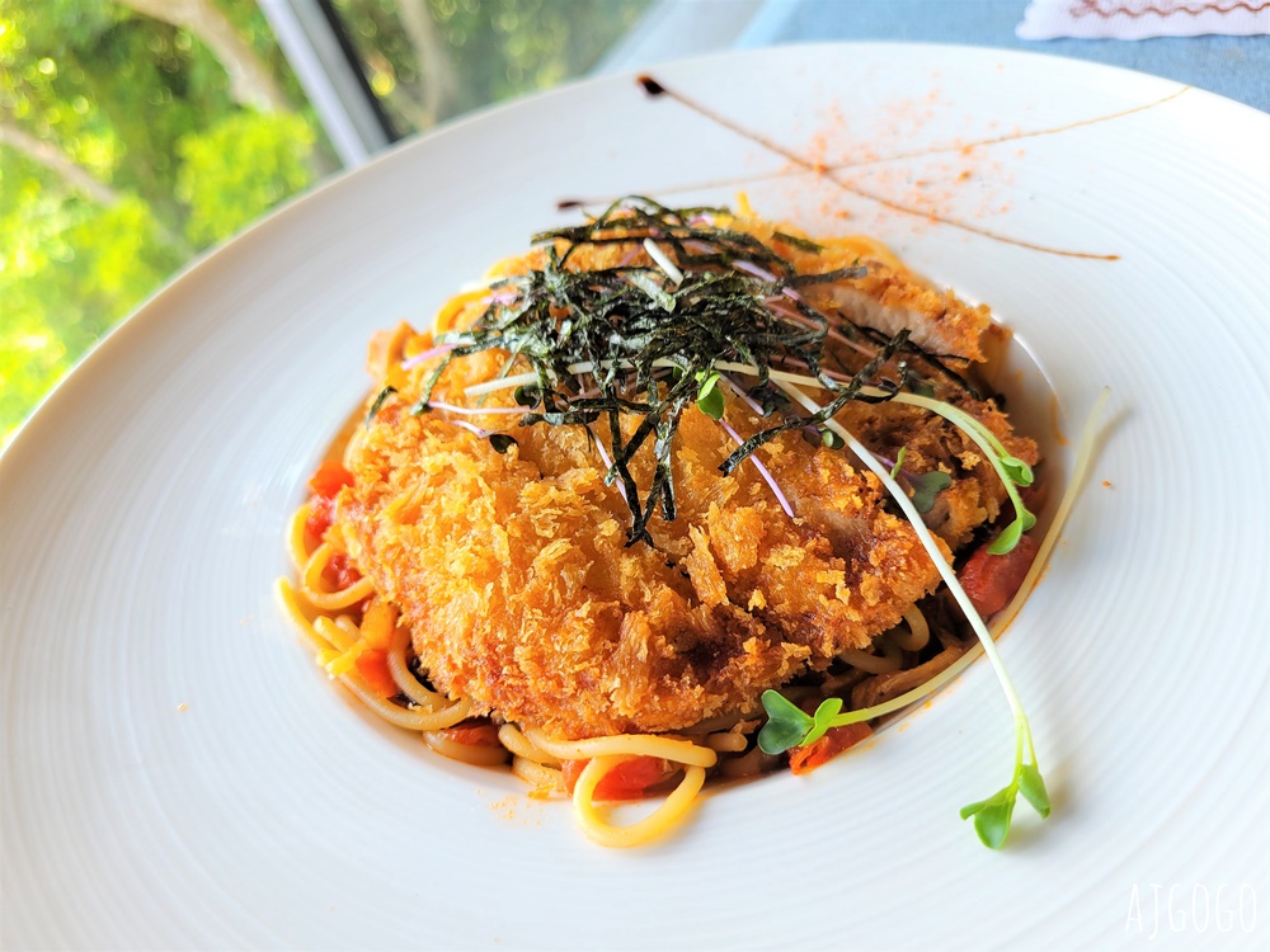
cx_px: 635
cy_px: 476
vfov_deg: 53.1
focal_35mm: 26
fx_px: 954
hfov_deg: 67.3
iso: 64
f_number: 1.8
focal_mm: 5.4
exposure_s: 1/120
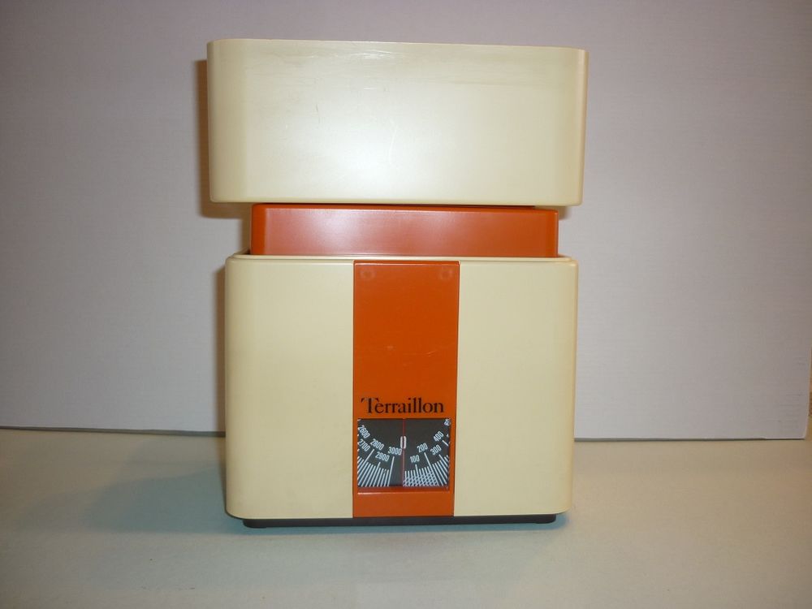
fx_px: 774
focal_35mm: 33
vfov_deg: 42.9
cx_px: 406
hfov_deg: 55.4
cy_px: 304
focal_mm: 5.5
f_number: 2.8
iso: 100
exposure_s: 1/30
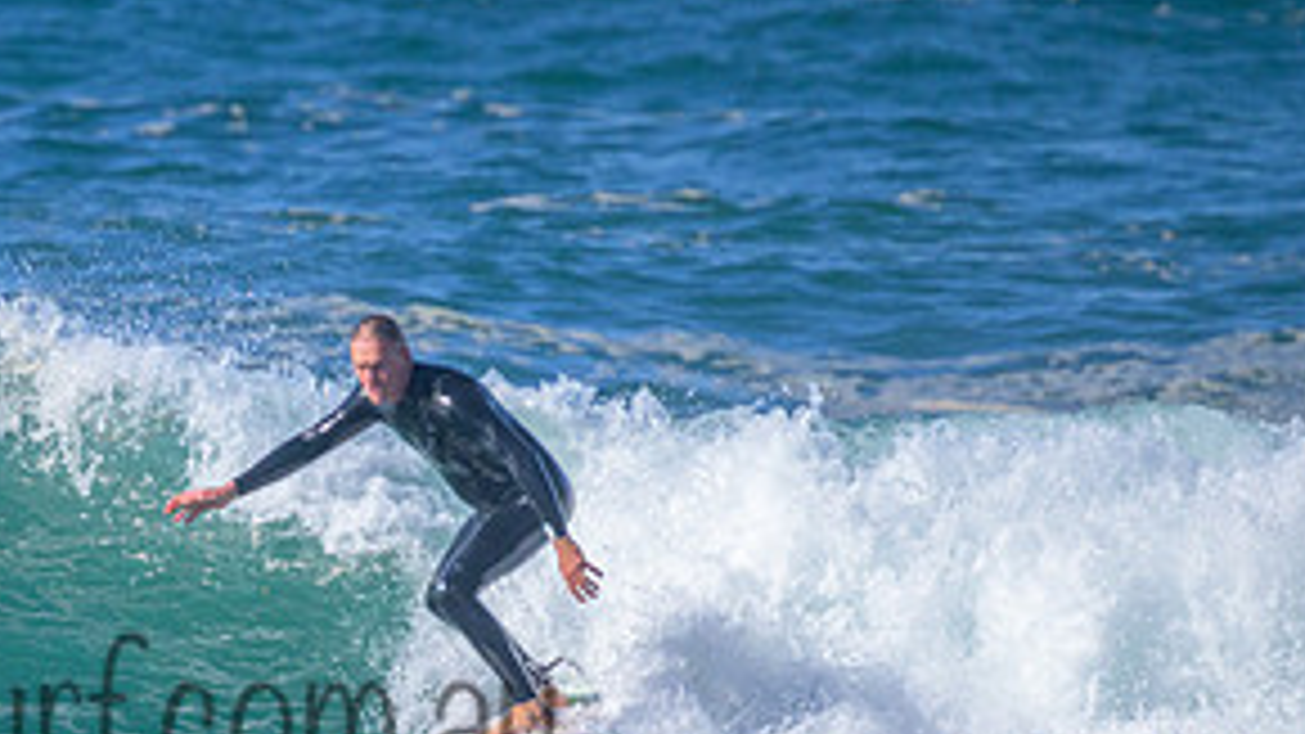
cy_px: 664
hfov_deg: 1.3
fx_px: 58054
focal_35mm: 1678
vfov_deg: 0.7
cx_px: 81
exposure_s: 1/2000
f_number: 11
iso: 1600
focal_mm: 800
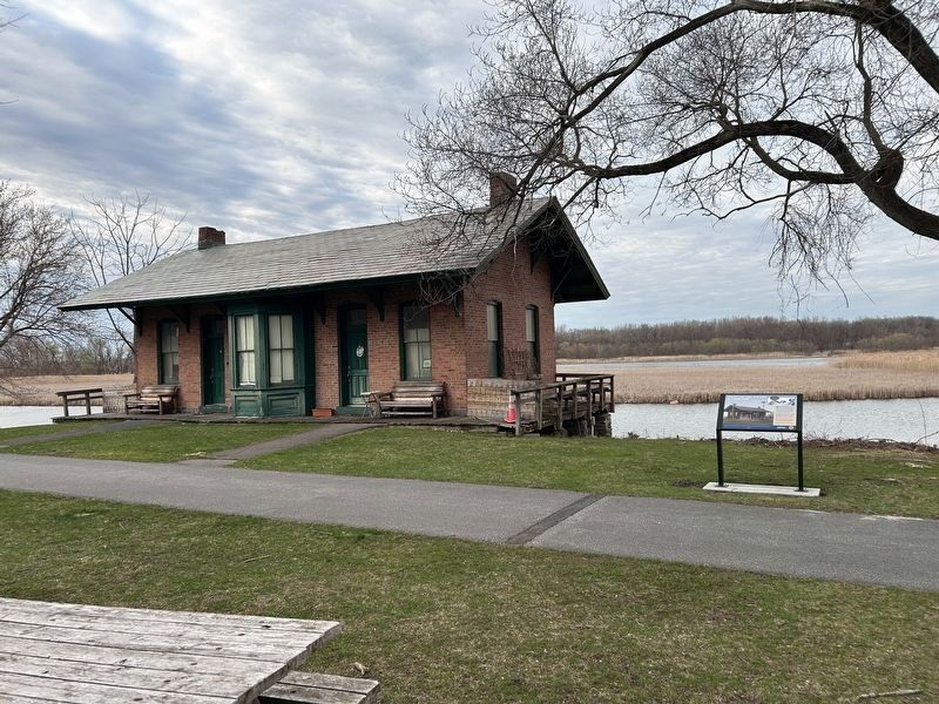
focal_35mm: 26
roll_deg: +1.7
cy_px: 352
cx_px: 470
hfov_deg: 67.3
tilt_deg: -0.4
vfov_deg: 53.1
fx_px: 705
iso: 50
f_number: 1.5
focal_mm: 5.7
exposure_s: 1/1147
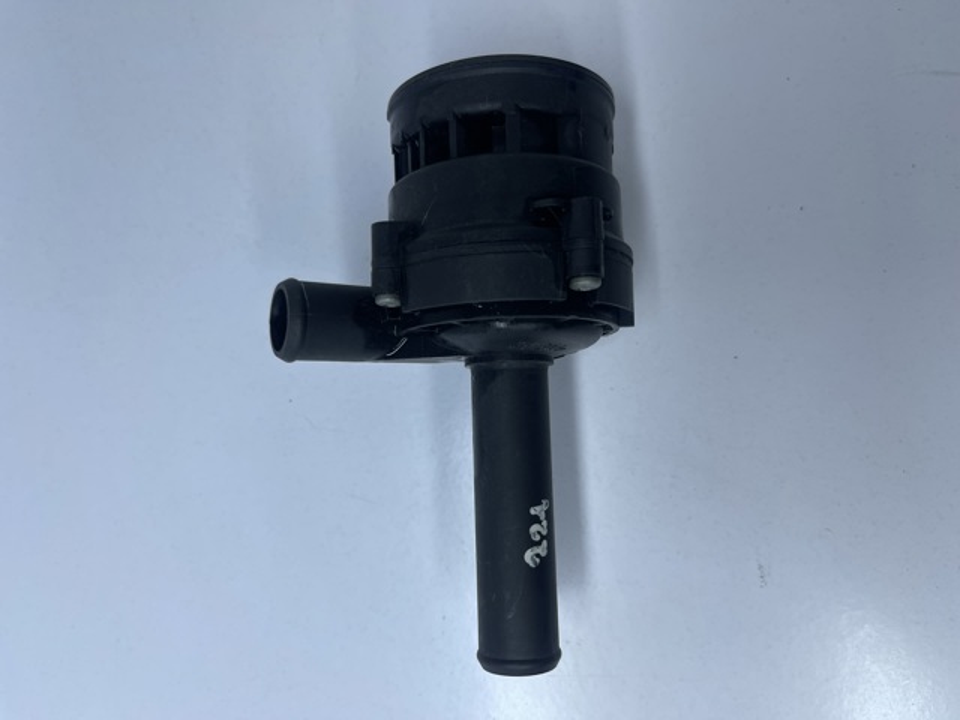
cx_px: 480
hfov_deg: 69.4
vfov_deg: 54.9
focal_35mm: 25
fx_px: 693
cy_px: 360
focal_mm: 5.1
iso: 32
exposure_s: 1/901
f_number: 1.6
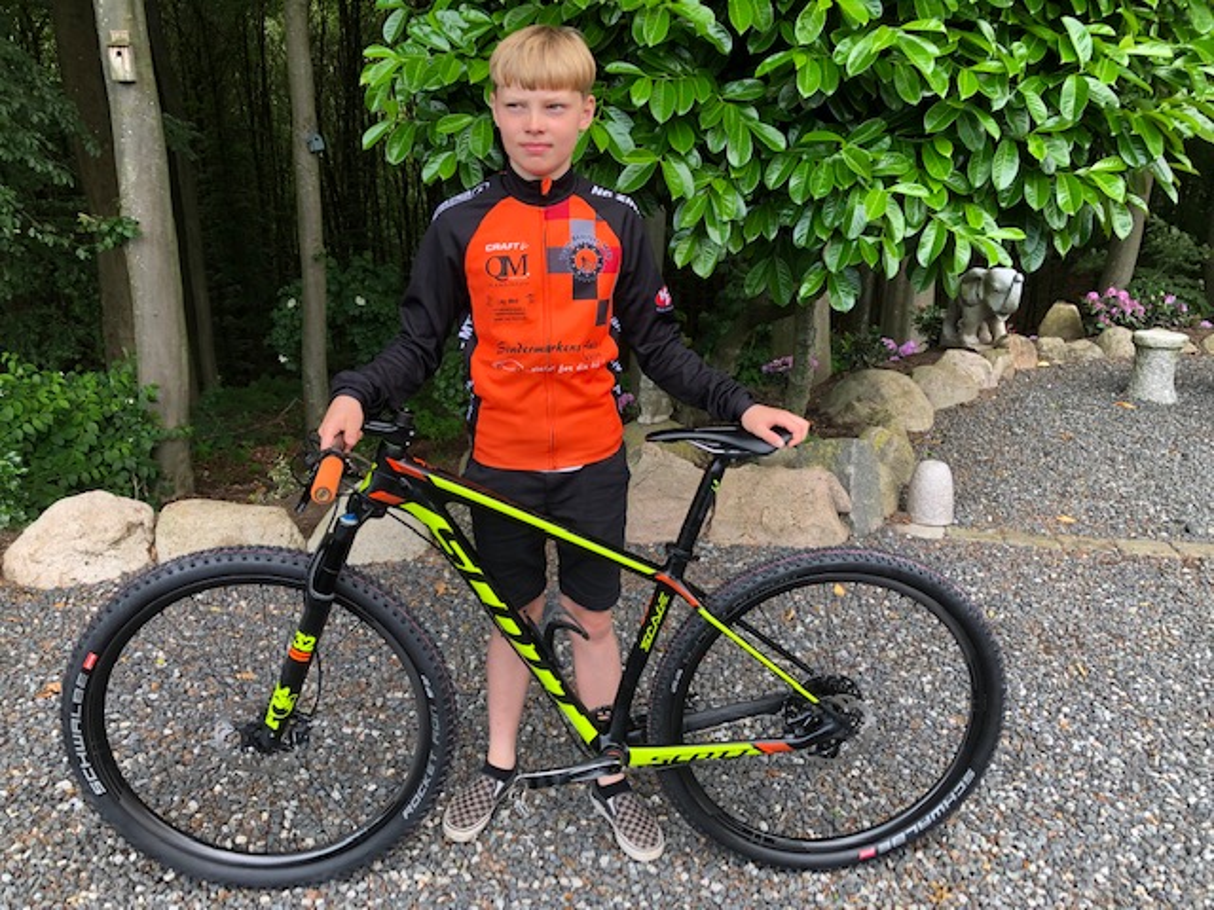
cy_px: 455
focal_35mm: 28
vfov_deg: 49.7
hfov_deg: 63.4
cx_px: 607
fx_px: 982
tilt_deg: -20.0
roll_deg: +0.4
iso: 40
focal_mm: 3.99
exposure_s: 1/120
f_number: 1.8
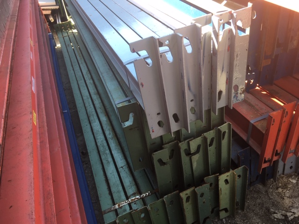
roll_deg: +10.5
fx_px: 250
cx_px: 150
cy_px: 112
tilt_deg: -38.6
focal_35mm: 29
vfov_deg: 48.2
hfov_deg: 61.7
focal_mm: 4.15
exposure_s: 1/102
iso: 25
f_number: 2.2
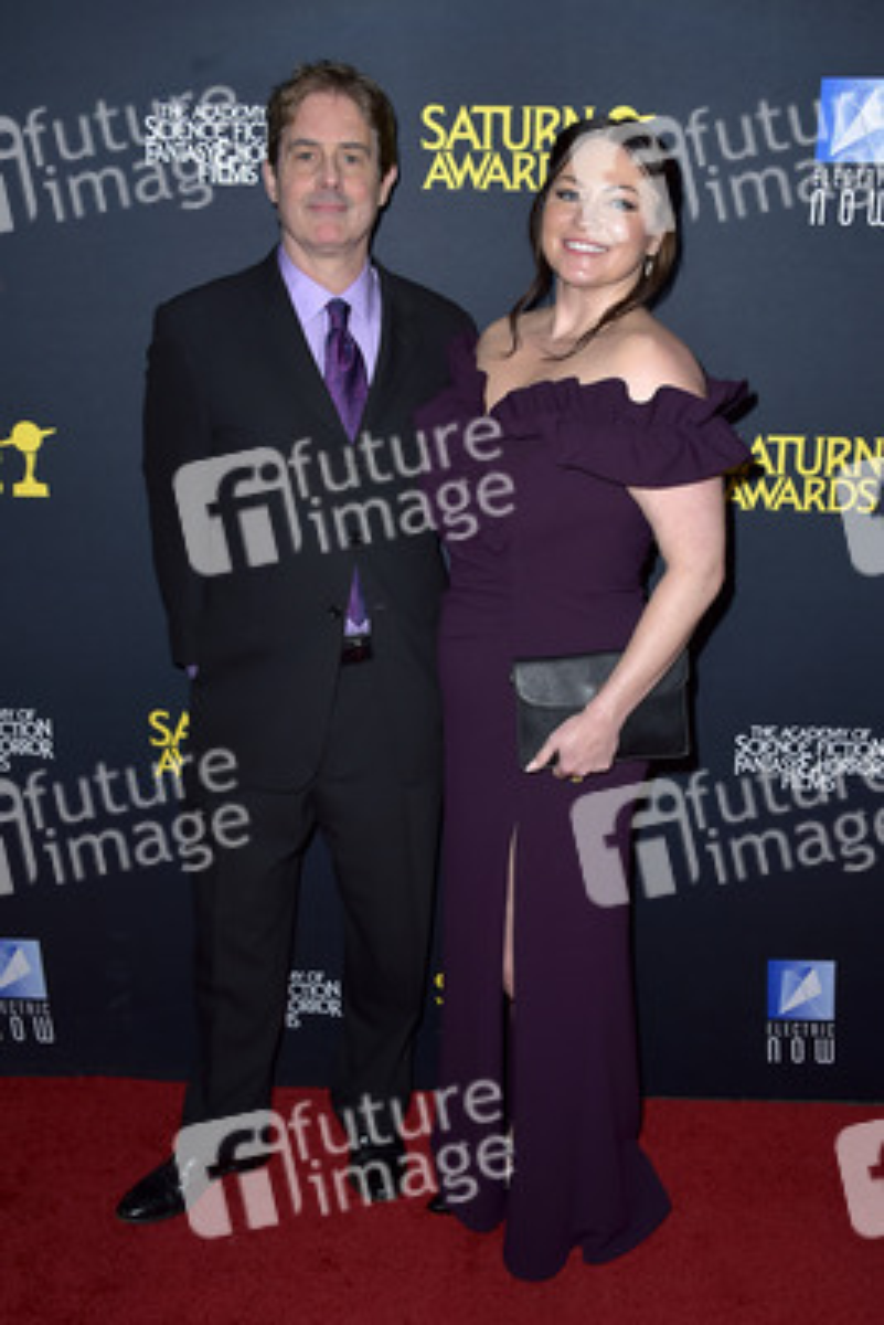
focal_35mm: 34
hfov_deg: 38.9
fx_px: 1251
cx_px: 442
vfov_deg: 55.8
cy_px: 662
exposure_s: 1/250
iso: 250
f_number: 6.3
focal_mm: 34
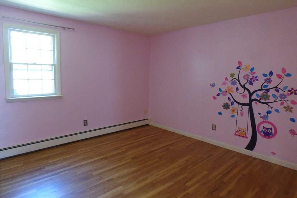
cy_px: 92
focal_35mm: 21
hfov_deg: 81.2
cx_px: 148
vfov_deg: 59.4
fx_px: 173
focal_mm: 3.58
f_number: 2.8
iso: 400
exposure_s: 1/13
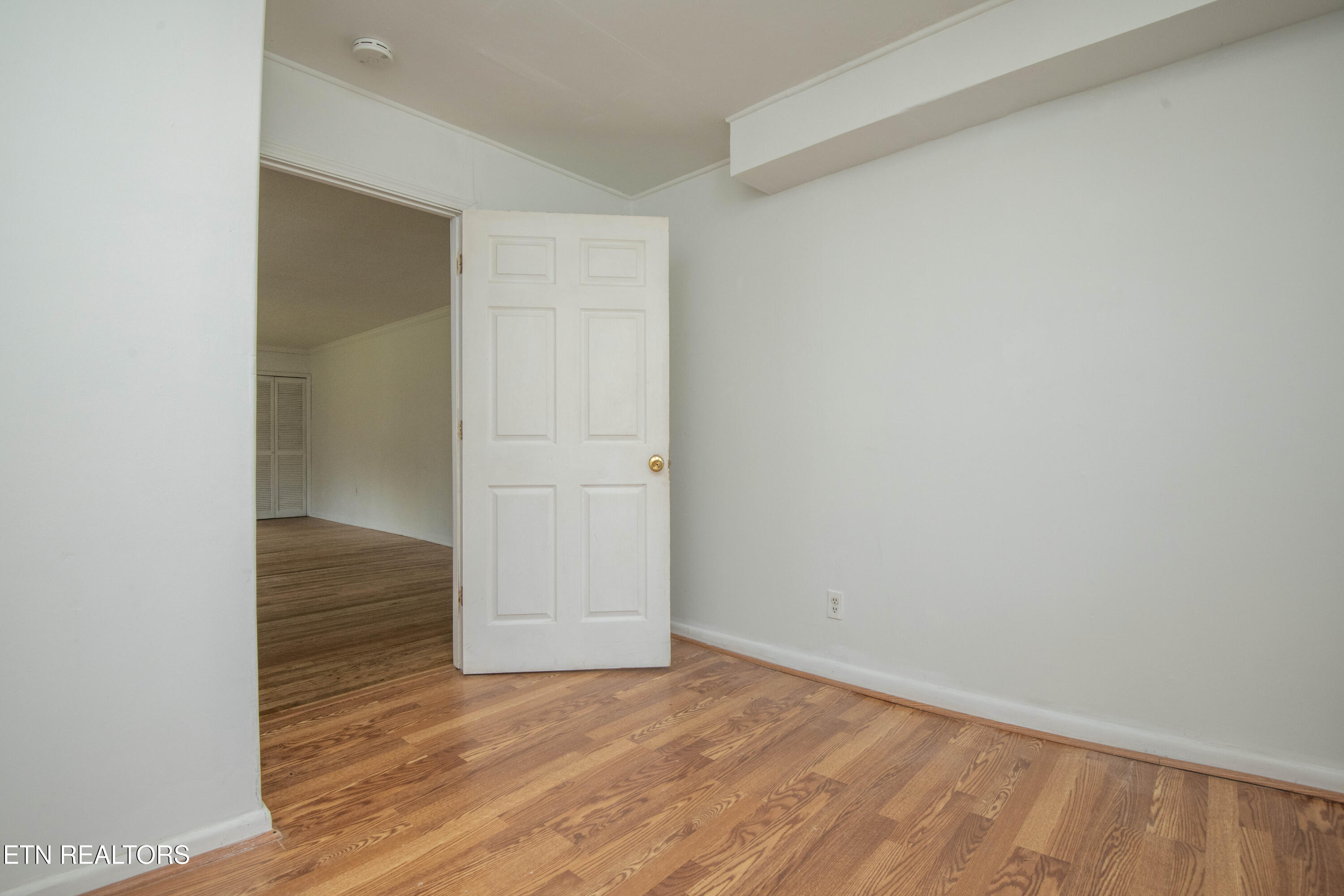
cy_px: 448
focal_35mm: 16
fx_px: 597
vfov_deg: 73.7
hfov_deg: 96.7
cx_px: 672
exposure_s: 1/250
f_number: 9
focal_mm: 16
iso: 500
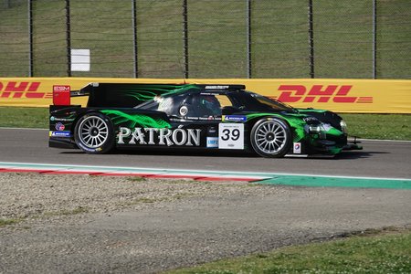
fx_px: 1941
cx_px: 206
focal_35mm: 170
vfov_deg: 8.1
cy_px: 137
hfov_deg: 12.1
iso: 100
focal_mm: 62.39
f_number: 5
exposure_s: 1/800
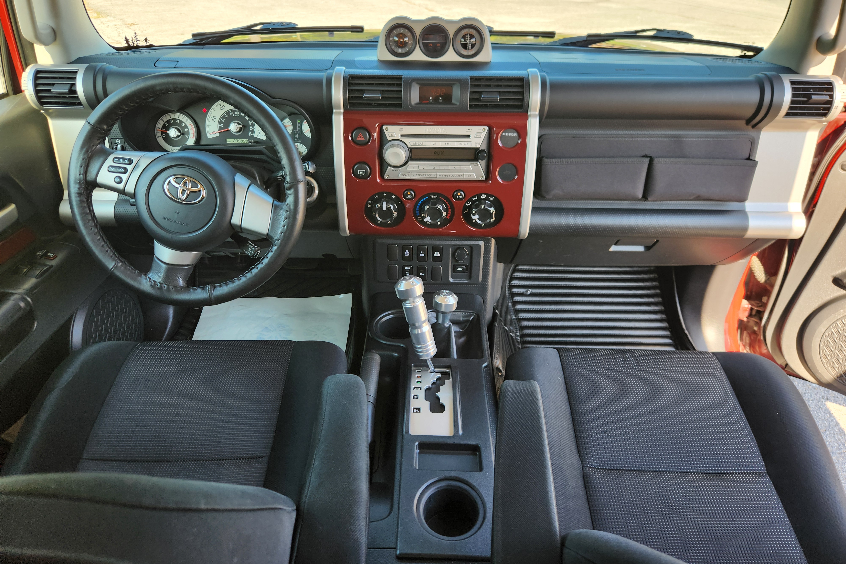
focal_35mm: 24
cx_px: 424
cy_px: 253
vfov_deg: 53.0
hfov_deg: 73.7
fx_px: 564
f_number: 1.8
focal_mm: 5.4
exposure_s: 1/180
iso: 64
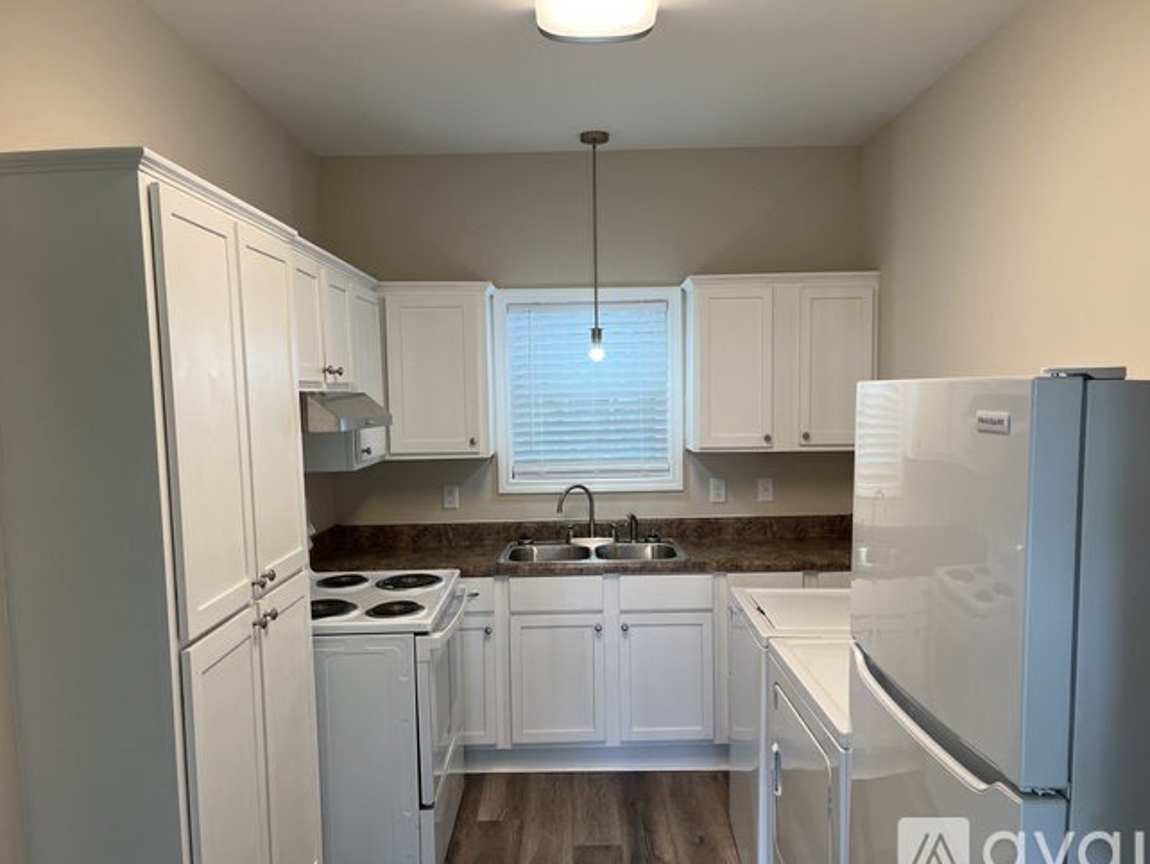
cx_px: 590
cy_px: 441
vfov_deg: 51.4
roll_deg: +0.9
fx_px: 897
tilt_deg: -4.8
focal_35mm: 27
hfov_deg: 65.3
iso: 64
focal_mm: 5.1
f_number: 1.6
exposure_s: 1/145
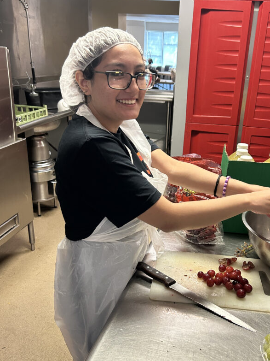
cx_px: 162
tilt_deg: -21.4
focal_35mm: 34
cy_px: 194
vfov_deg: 53.9
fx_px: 354
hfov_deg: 41.6
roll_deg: -3.6
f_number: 1.5
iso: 200
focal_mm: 5.7
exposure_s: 1/53
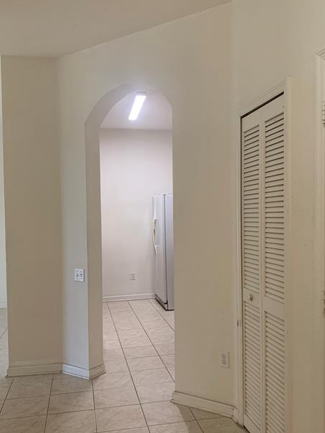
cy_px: 238
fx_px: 413
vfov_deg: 55.2
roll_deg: +0.0
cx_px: 155
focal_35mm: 33
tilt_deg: -2.7
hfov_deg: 42.9
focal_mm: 4.25
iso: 125
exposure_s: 1/60
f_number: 1.8
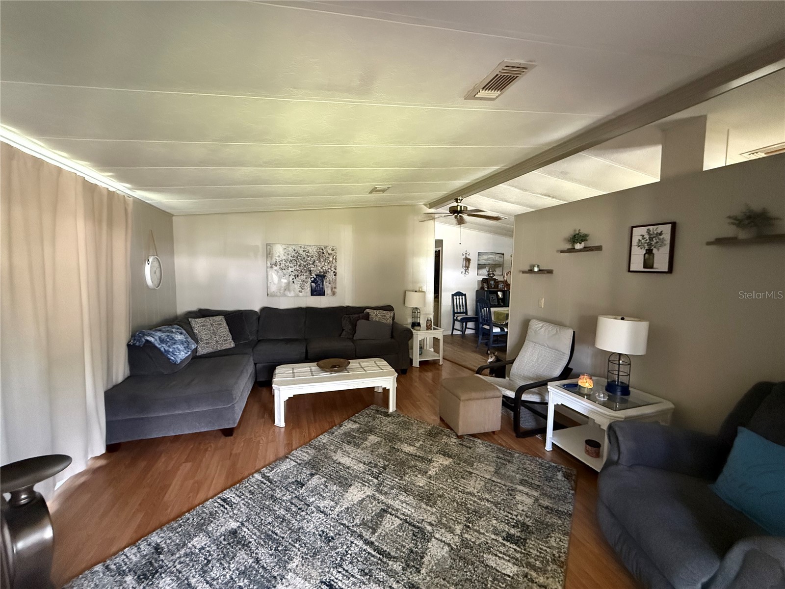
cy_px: 294
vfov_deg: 85.7
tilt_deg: -3.6
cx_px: 392
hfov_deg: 102.1
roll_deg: -1.0
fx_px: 317
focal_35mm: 14
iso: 1250
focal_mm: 2.22
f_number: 2.2
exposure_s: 1/60
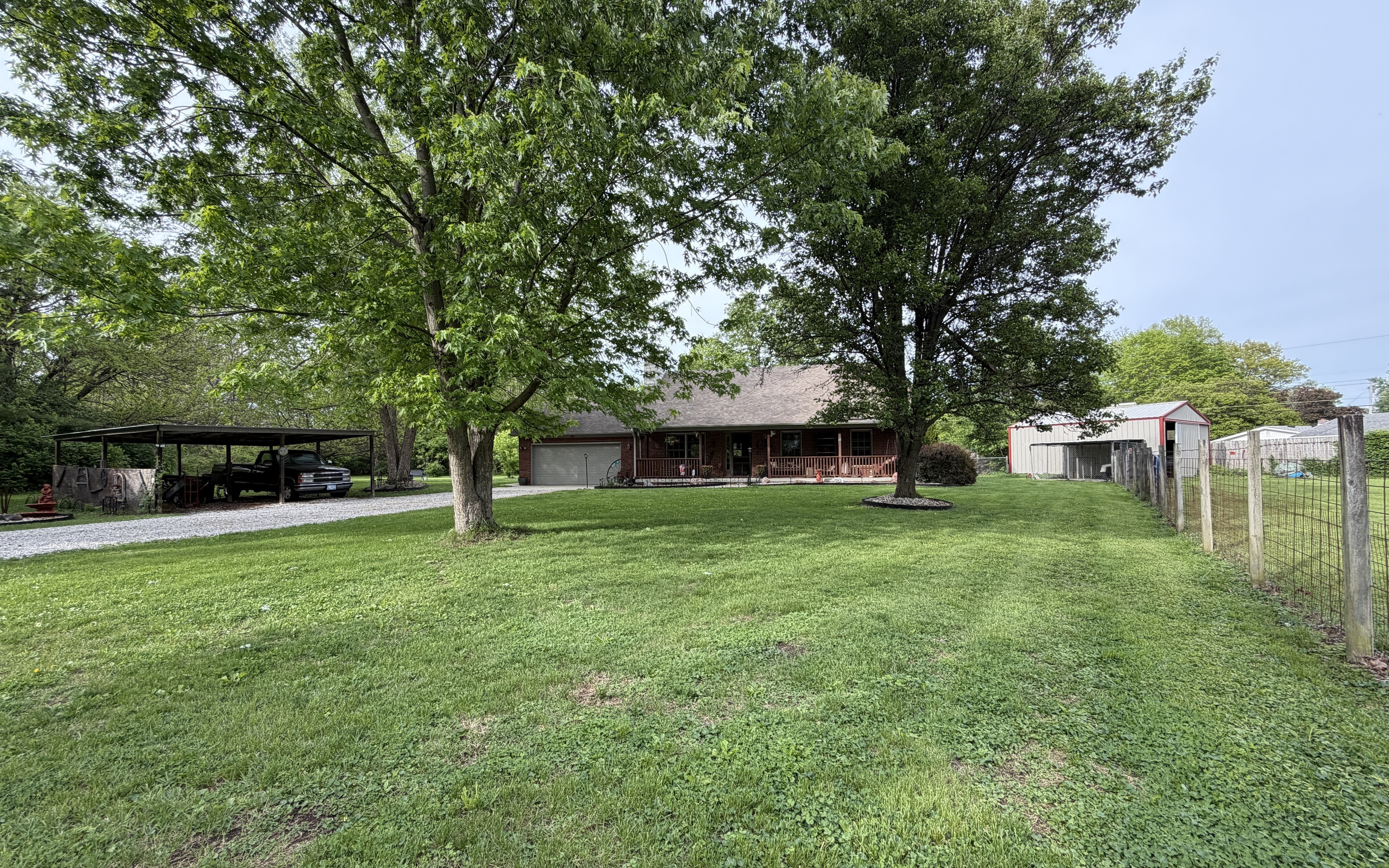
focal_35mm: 15
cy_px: 452
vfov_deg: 74.8
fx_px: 568
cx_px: 690
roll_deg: +0.7
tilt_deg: +1.3
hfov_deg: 101.5
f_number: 2.2
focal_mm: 2.22
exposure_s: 1/342
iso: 50
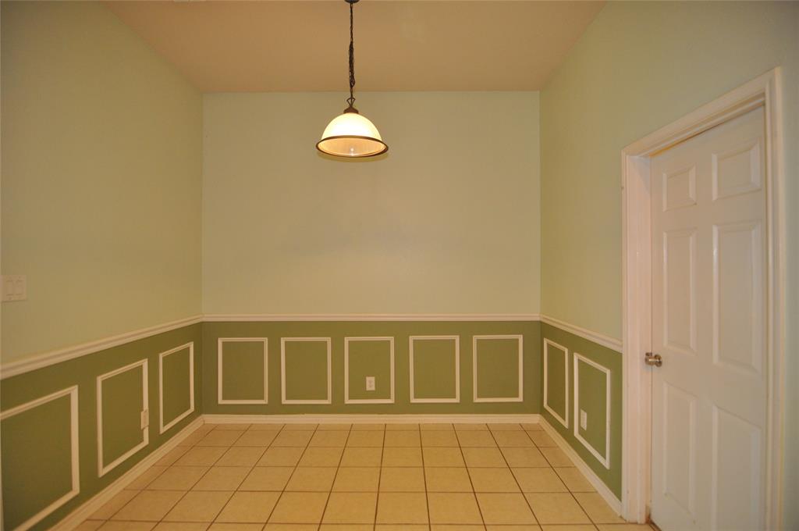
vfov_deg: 71.9
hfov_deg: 95.1
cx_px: 400
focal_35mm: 16
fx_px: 366
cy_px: 266
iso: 800
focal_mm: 11
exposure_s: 1/125
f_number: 2.8
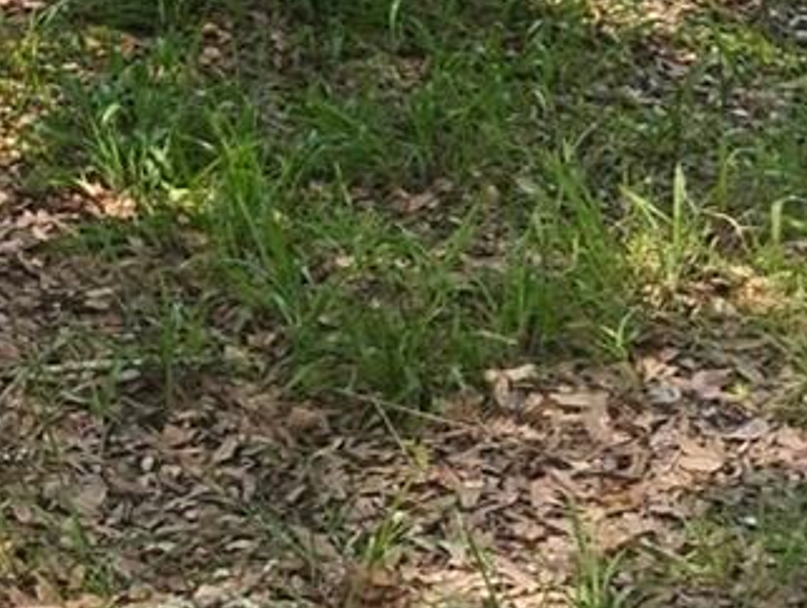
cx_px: -370
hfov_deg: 13.4
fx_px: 3247
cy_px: -638
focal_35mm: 139
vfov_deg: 9.9
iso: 129
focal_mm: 4.26
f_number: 1.8
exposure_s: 1/120
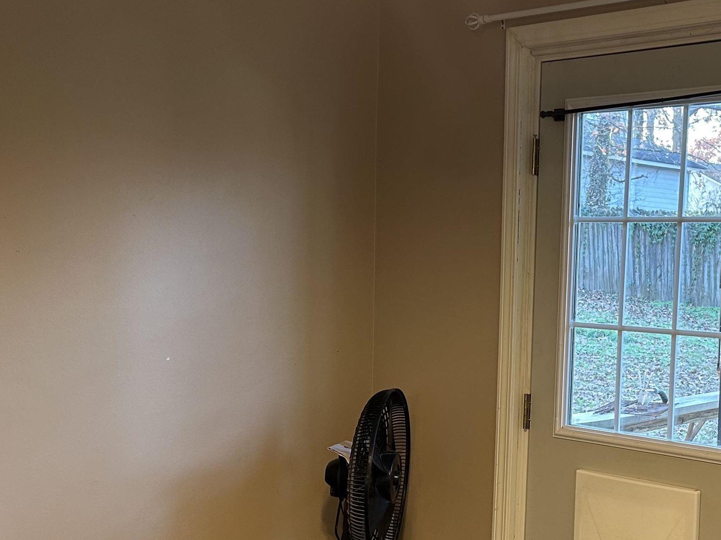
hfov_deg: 35.3
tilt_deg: -4.8
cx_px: 608
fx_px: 1083
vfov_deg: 27.8
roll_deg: -1.8
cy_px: 366
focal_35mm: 52
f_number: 1.5
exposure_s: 1/60
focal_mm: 5.7
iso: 100
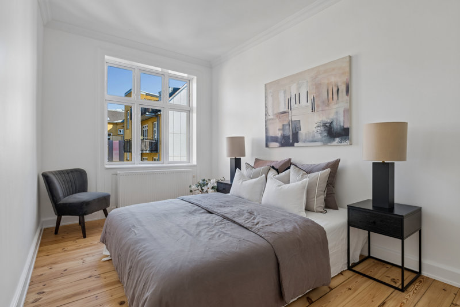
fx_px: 230
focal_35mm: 18
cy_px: 154
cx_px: 230
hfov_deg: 90.0
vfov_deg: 67.4
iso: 160
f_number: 9
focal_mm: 18
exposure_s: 1/20
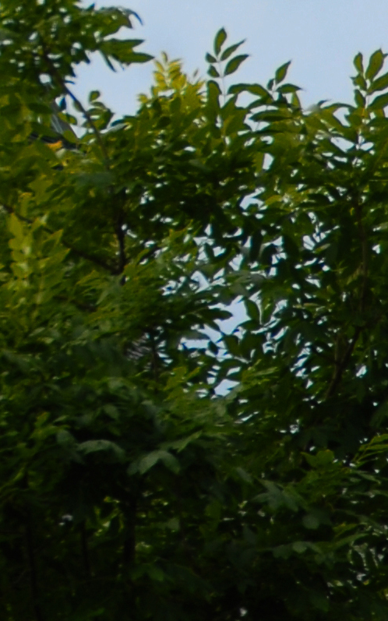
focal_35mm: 1003
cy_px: -276
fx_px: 16981
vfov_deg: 2.1
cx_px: -510
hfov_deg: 1.3
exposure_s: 1/250
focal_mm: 135
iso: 100
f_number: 8
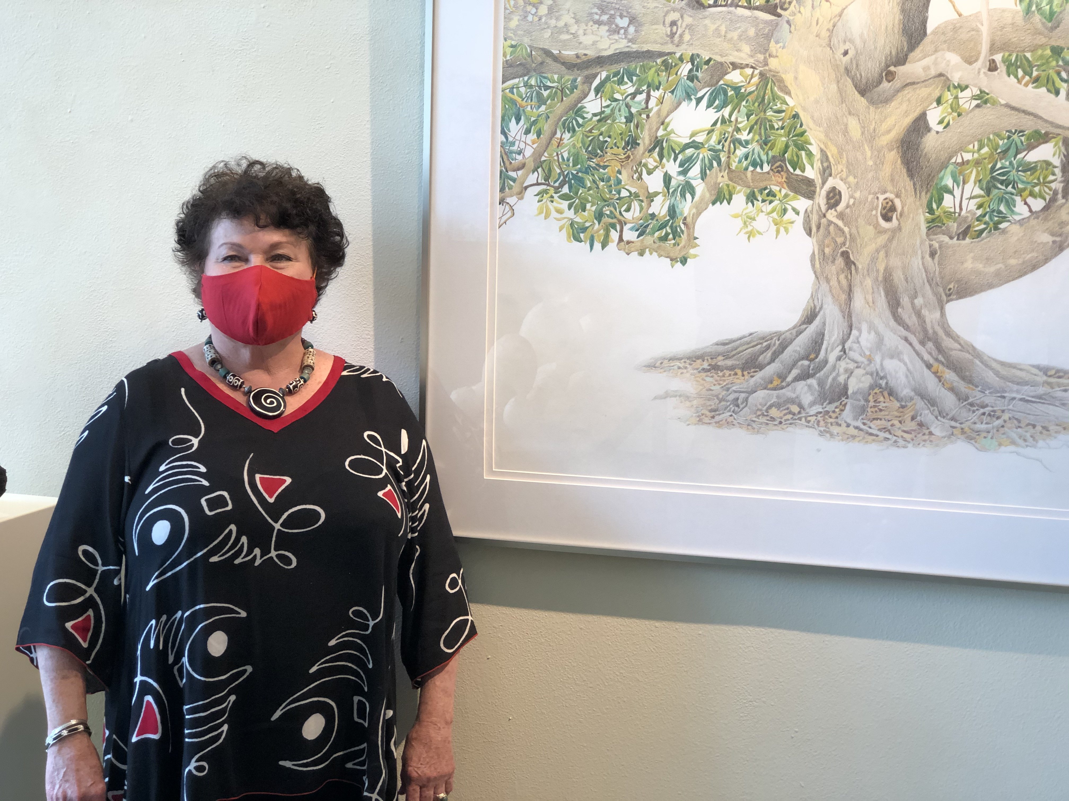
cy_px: 400
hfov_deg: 33.8
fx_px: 1760
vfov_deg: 25.7
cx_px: 534
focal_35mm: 57
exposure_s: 1/30
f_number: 2.8
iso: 40
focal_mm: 6.6
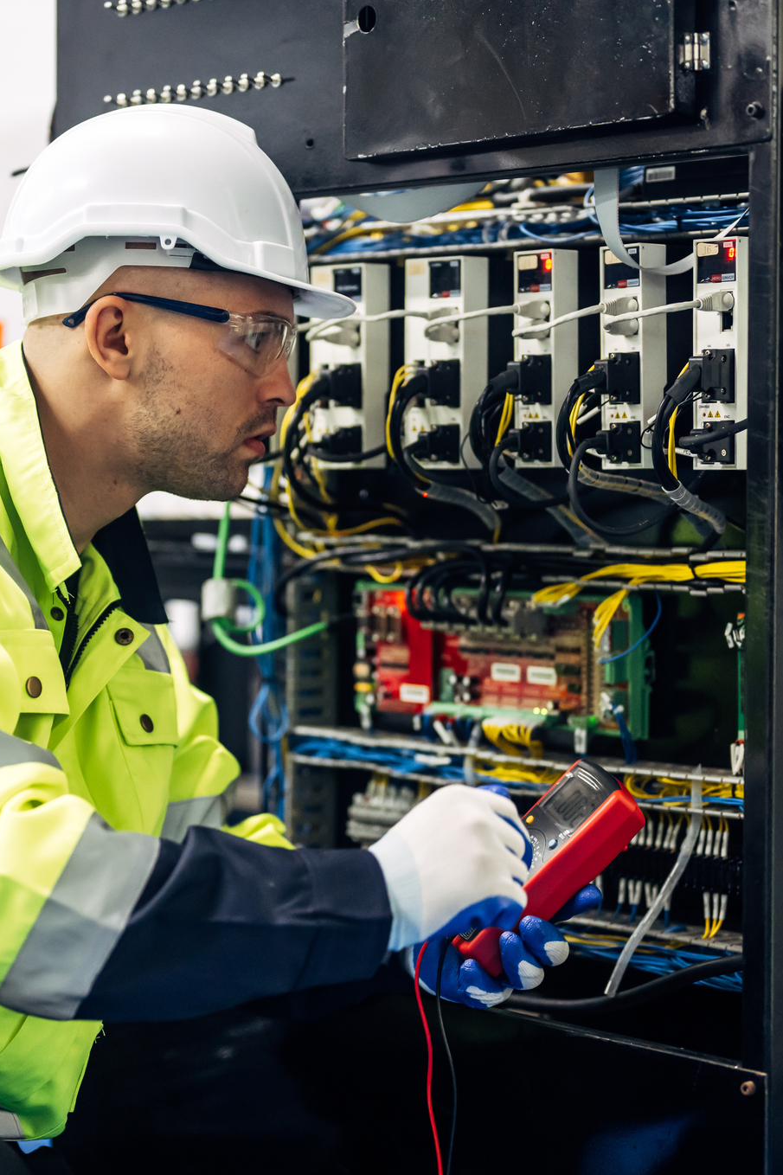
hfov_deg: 17.9
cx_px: 270
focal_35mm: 76
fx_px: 2480
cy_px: 594
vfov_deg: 26.7
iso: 1800
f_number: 1.8
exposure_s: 1/320
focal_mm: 50
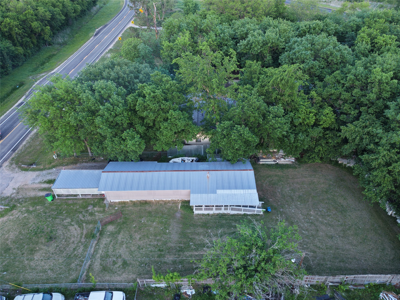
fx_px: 277
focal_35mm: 24
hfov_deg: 71.6
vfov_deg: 56.8
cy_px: 150
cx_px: 200
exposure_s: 1/40
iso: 250
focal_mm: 8.67
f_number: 1.8
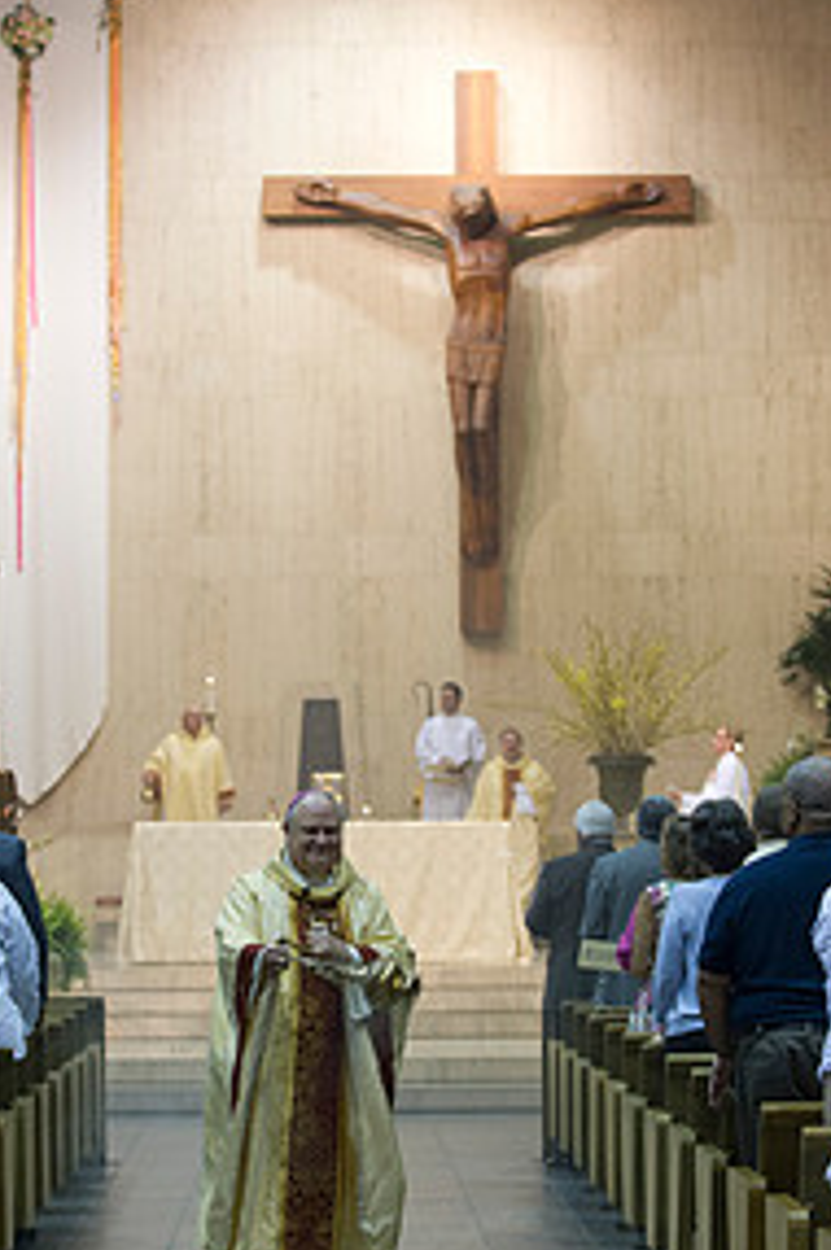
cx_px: 356
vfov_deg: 18.6
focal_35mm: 110
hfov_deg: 12.4
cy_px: 756
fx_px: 3818
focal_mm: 70
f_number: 2.8
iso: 1600
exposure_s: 1/60
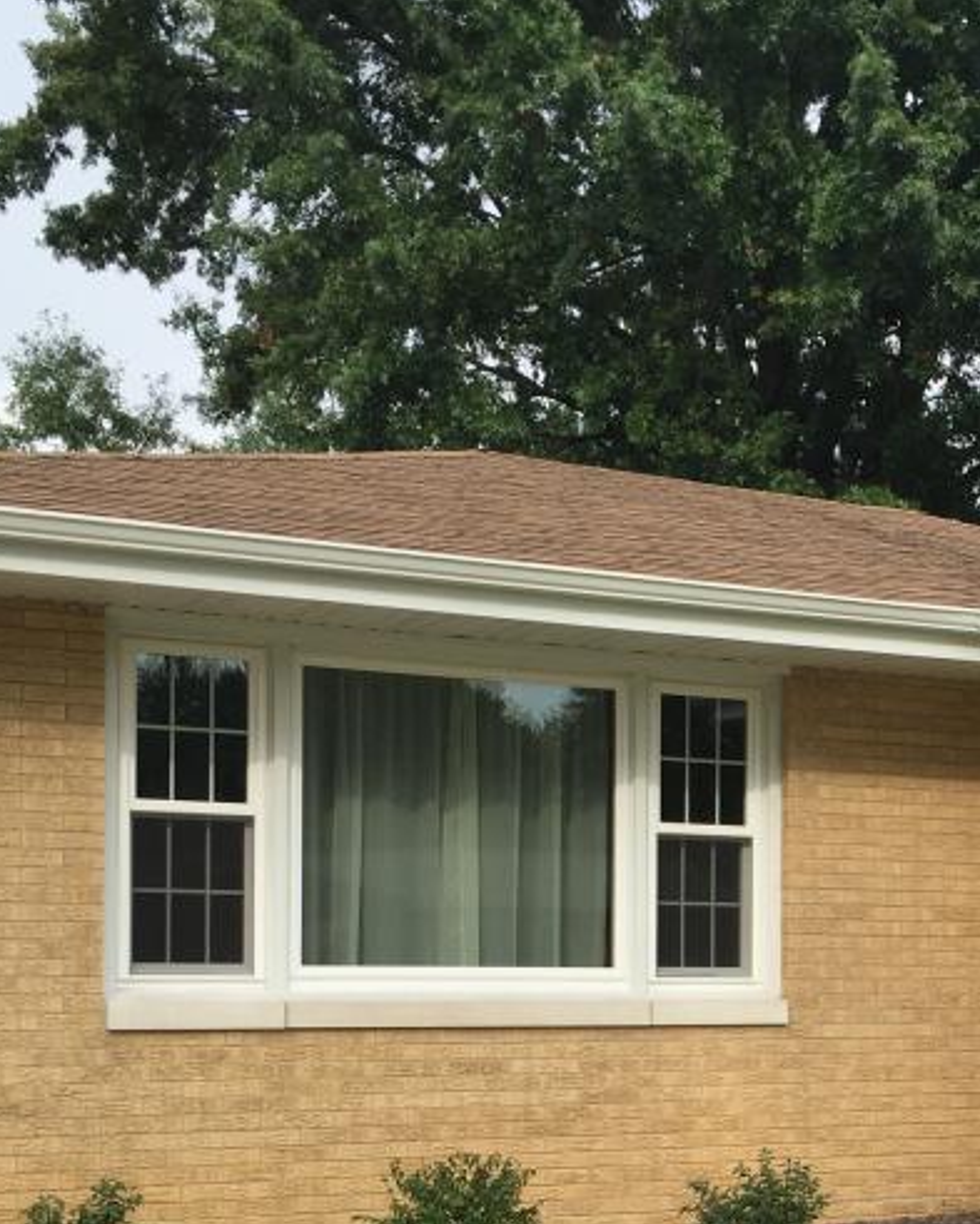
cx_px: 863
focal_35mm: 59
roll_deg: -1.7
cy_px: 947
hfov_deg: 25.1
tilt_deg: +0.3
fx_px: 2138
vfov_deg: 31.3
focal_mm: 4.15
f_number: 2.2
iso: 32
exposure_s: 1/879
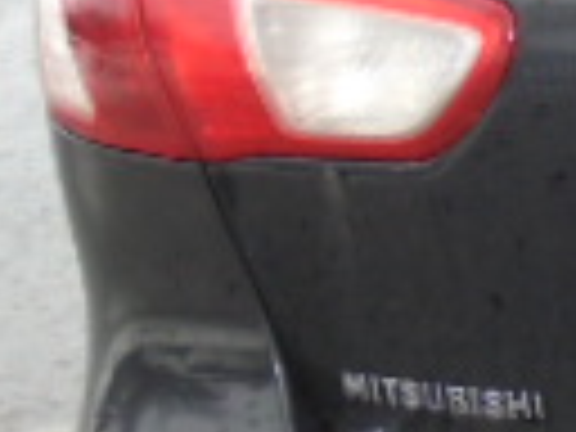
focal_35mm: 130
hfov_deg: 13.2
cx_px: 1130
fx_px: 2163
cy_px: 144
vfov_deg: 11.4
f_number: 3.5
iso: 250
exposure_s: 1/50
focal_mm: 4.6
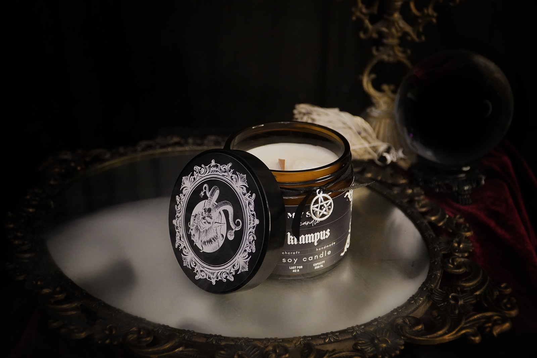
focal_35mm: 39
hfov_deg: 49.5
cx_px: 268
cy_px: 179
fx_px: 582
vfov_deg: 34.2
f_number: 4
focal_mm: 26
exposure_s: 1/60
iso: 5000
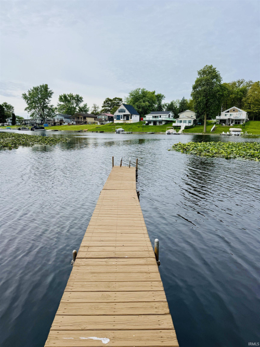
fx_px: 240
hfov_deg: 56.8
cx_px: 130
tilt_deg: -10.6
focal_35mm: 24
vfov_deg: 71.6
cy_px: 174
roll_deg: -2.4
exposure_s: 1/3802
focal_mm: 6.76
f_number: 1.78
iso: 80
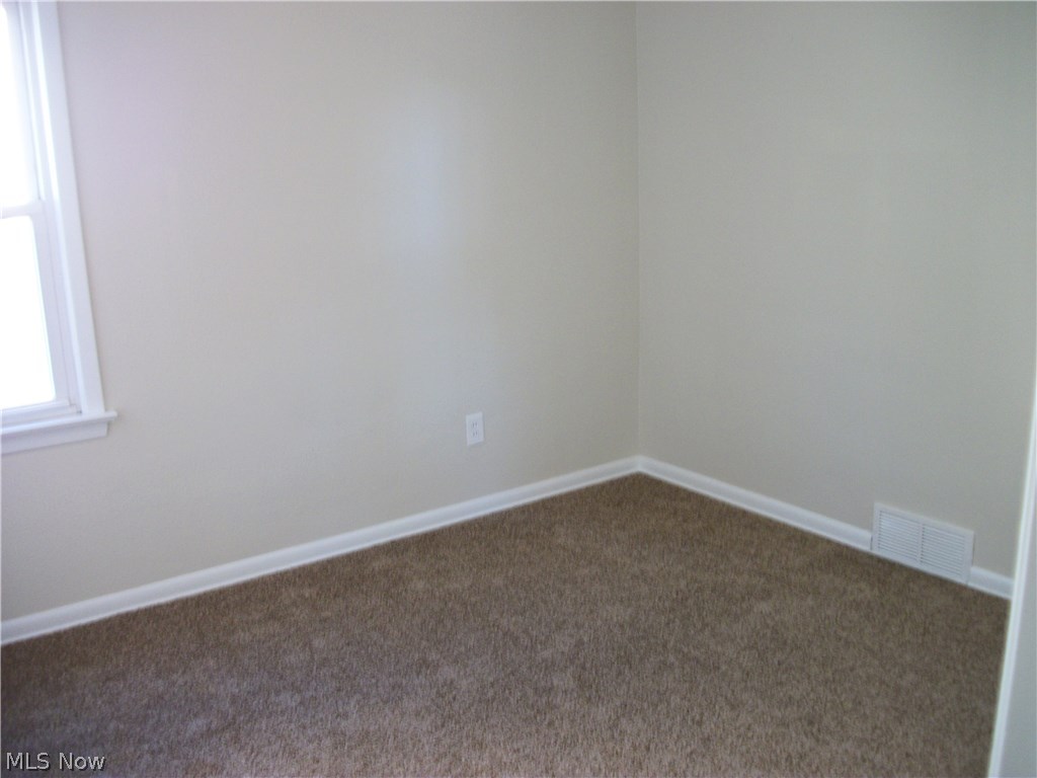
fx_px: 959
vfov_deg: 44.2
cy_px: 389
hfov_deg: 56.8
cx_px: 518
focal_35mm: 32
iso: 150
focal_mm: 5.7
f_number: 2.9
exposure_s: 1/30
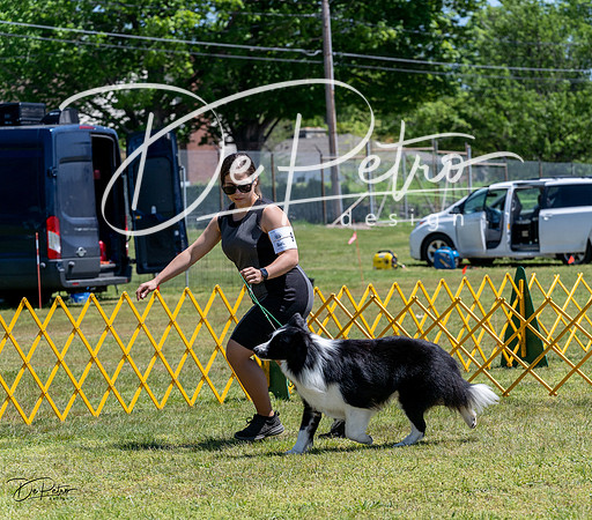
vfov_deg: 11.1
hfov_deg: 12.6
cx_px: 390
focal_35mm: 147
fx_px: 2686
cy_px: 260
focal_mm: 124
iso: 500
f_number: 7.1
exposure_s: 1/1600
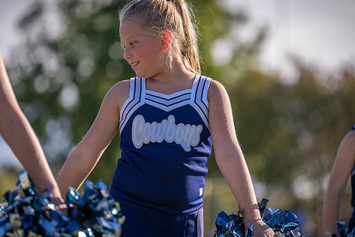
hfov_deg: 9.5
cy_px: 116
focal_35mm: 216
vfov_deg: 6.4
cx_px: 171
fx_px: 2131
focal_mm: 175
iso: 100
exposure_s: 1/1250
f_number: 2.8
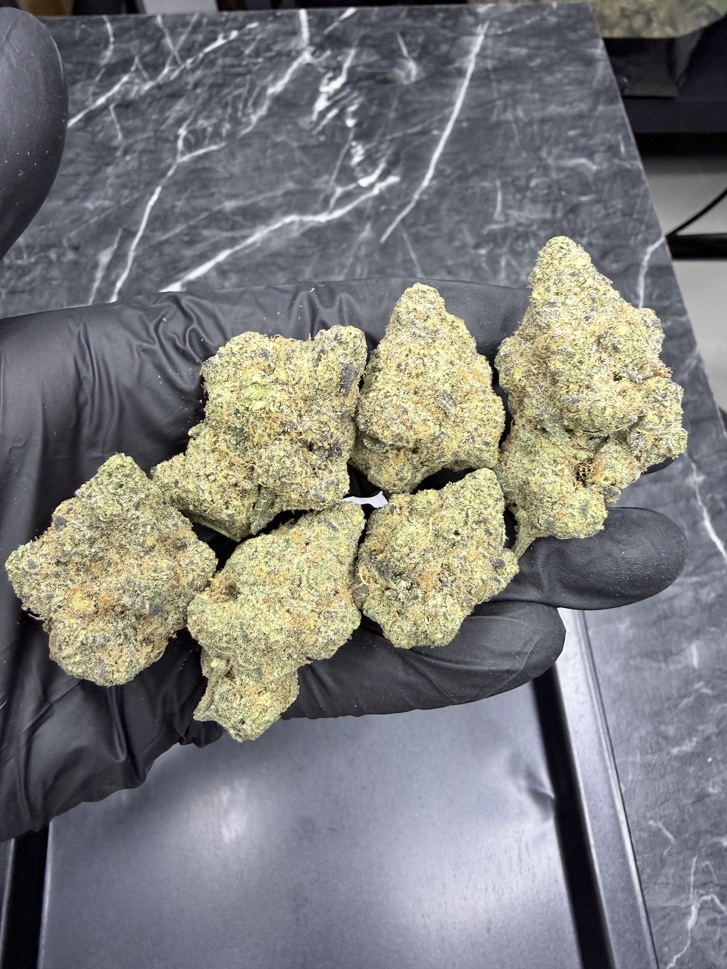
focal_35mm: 24
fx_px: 672
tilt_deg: -65.0
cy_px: 484
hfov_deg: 56.8
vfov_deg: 71.6
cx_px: 364
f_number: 2.2
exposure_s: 1/50
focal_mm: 2.22
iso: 160
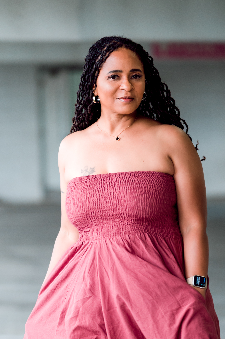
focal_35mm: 177
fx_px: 1662
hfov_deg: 7.7
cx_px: 112
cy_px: 273
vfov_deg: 11.6
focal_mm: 85
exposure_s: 1/400
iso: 400
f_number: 1.8
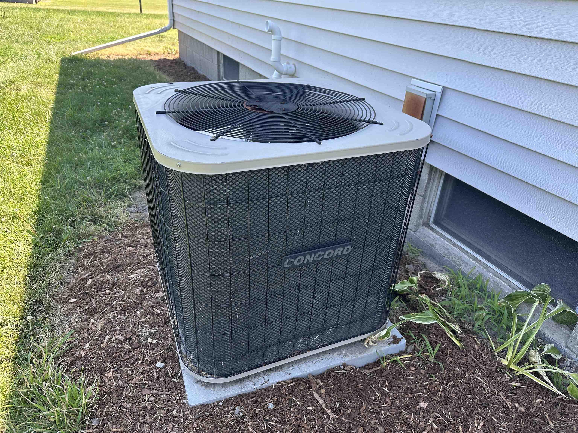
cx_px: 289
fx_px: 401
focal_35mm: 24
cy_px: 216
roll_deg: -3.5
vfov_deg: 56.8
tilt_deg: -28.4
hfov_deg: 71.6
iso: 80
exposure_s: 1/473
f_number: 1.78
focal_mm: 6.86
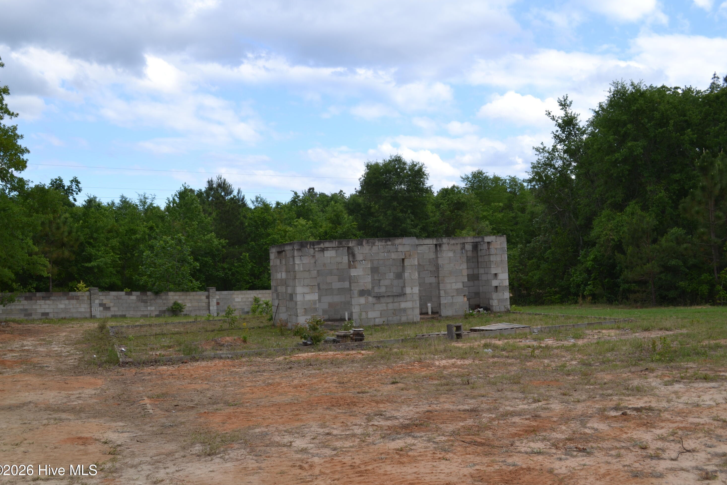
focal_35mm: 37
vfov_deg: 35.9
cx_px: 365
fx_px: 747
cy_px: 244
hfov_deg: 51.9
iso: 100
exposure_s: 1/200
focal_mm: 24
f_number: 7.1
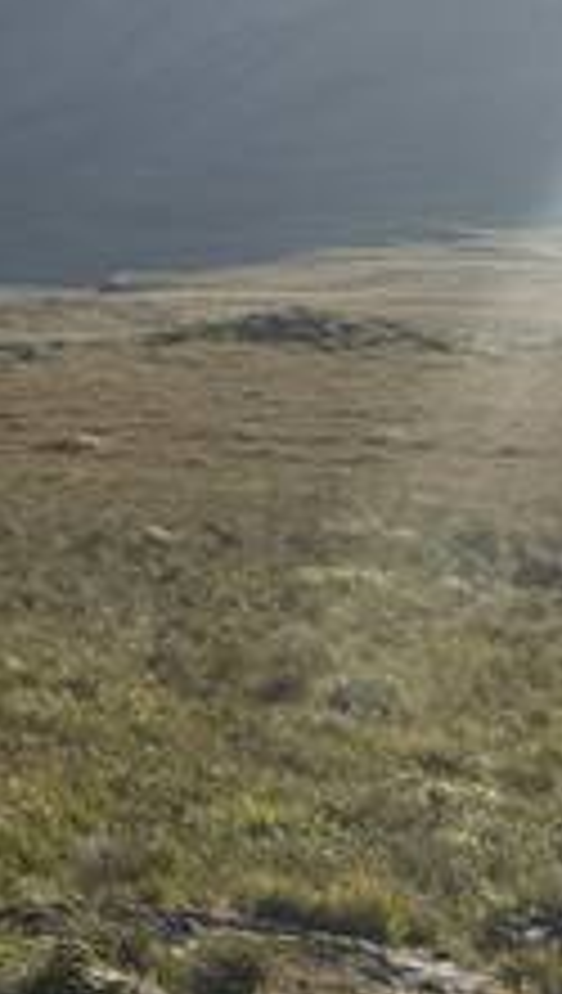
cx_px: -1052
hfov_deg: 10.6
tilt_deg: -0.1
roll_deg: -0.3
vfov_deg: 24.7
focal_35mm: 85
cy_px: 238
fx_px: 2242
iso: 80
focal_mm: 6.76
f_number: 1.78
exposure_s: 1/5348
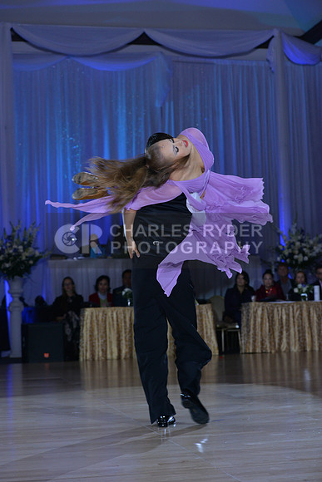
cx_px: 161
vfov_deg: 20.0
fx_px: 1368
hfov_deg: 13.4
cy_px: 241
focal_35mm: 102
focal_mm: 102
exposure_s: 1/250
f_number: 5
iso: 1250
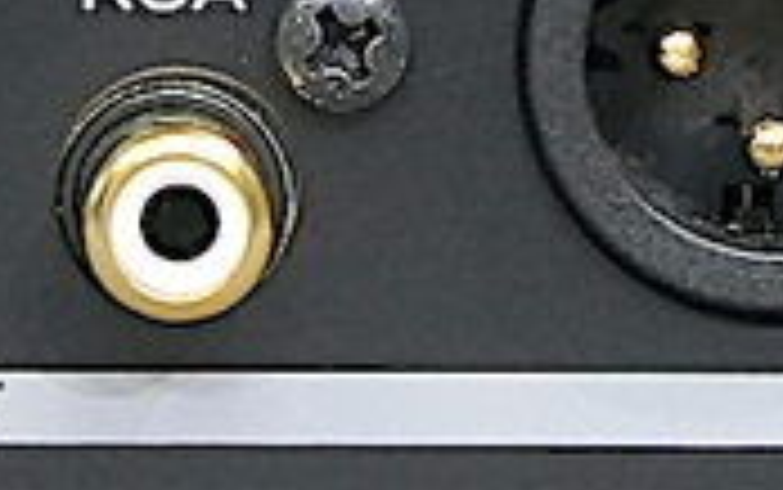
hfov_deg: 2.4
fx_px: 18833
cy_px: -441
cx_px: -171
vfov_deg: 1.5
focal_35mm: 882
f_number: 5.4
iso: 200
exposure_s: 1/5
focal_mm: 27.1
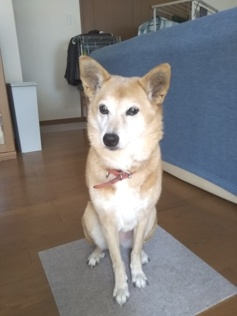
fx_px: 274
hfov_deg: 46.8
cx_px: 118
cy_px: 158
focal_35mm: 30
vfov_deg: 60.0
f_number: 2.2
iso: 200
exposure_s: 1/30
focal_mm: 4
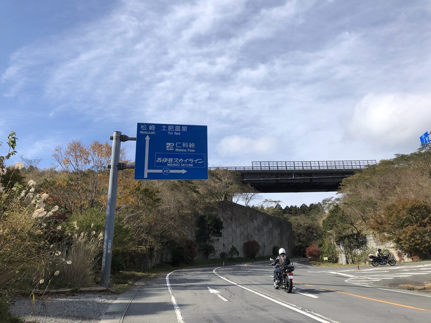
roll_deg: +1.7
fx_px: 349
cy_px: 162
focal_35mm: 28
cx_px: 216
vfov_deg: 49.7
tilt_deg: +20.3
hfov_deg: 63.4
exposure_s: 1/2667
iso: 20
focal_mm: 3.99
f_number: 1.8
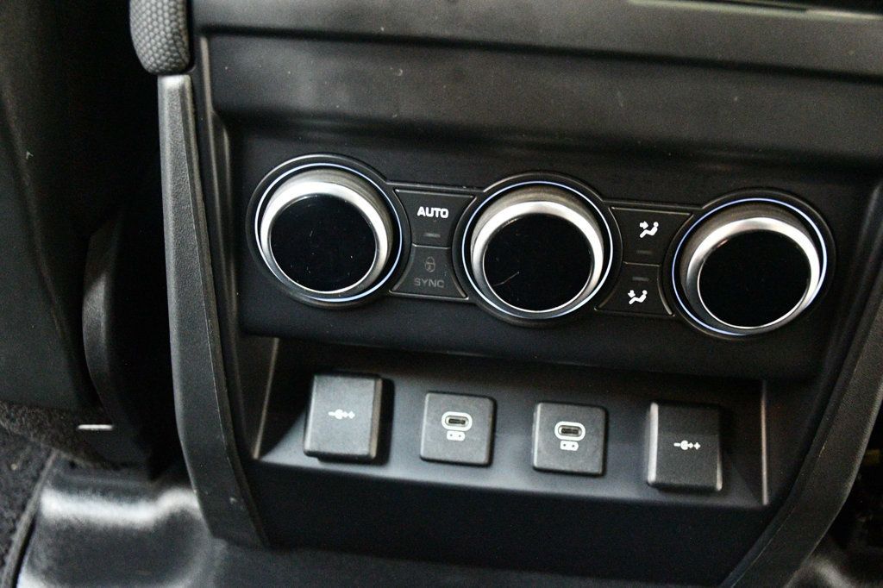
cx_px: 442
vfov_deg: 33.4
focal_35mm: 40
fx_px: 981
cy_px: 294
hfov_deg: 48.5
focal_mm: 27
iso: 12800
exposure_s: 1/20
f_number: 4
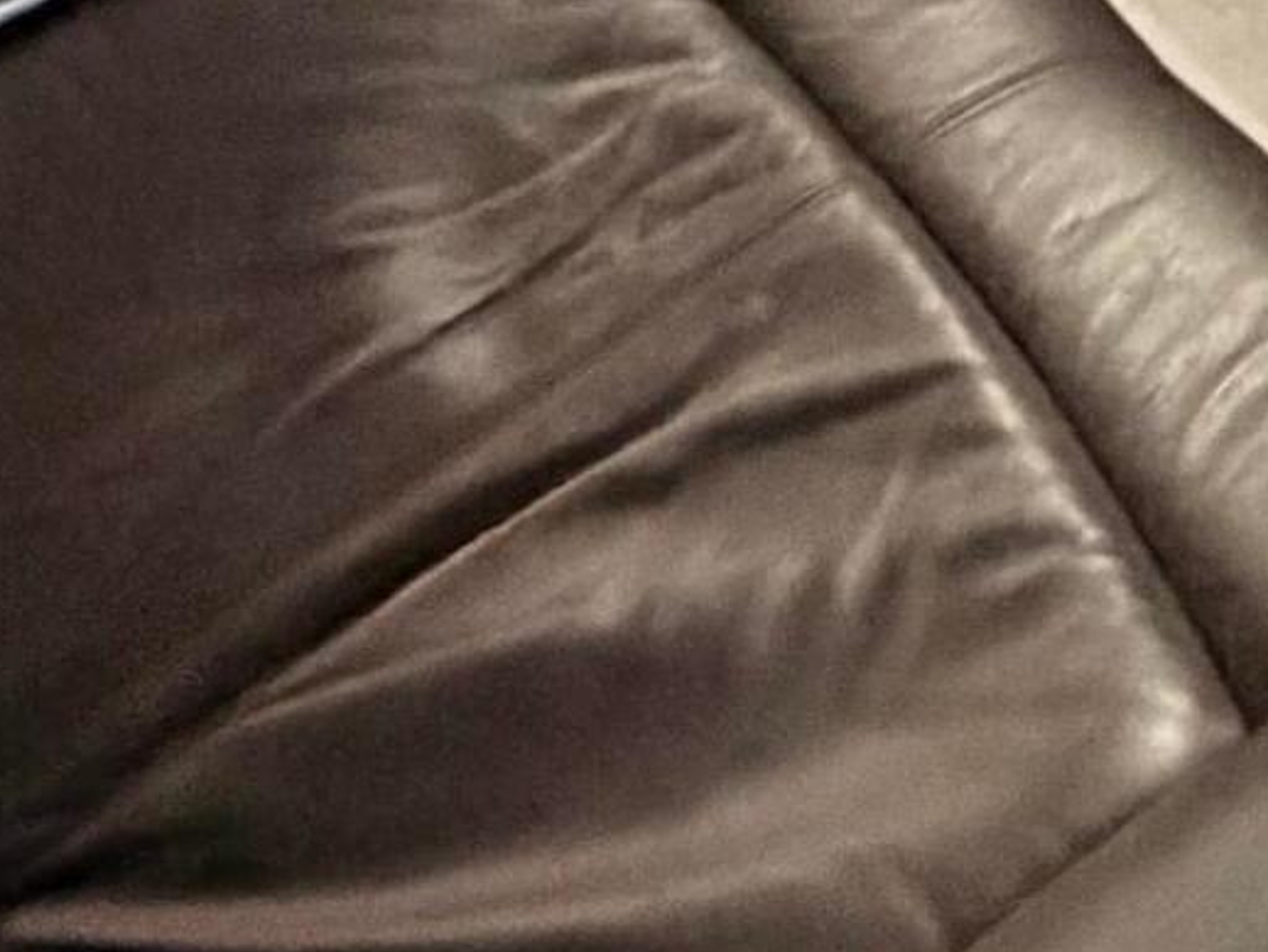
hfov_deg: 22.8
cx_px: 1553
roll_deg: -1.6
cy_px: -1629
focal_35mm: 78
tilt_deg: -9.6
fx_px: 2858
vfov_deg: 12.4
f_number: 2.2
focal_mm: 2.22
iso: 800
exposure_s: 1/60
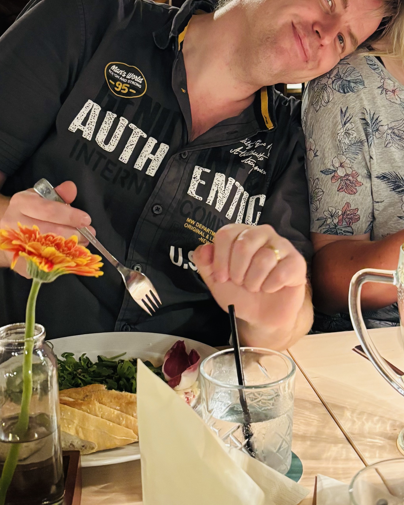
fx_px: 852
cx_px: 273
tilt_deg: -12.3
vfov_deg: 32.8
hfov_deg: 26.5
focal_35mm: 57
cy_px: 172
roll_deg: -0.9
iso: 640
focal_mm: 5.96
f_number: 1.6
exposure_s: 1/33
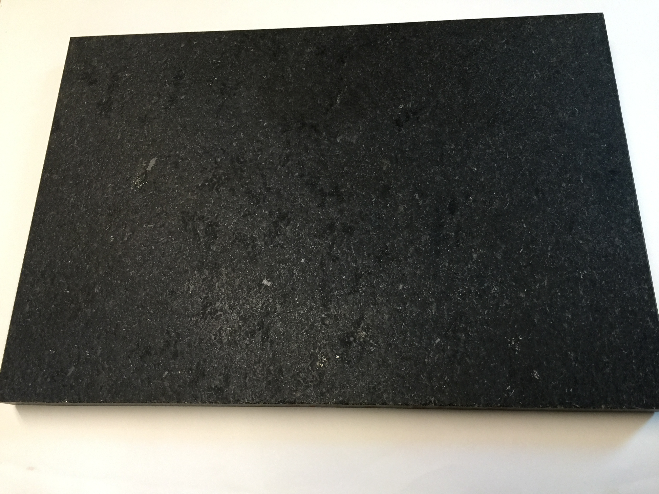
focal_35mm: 29
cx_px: 330
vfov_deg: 48.2
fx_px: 552
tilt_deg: -68.8
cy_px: 247
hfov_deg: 61.7
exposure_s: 1/33
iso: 64
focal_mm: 4.15
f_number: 2.2
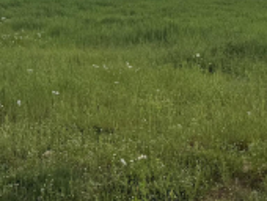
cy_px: 31
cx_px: 194
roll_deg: +1.6
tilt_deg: -1.8
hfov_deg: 20.7
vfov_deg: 15.6
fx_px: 726
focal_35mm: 94
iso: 80
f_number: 1.78
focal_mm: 6.76
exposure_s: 1/6711
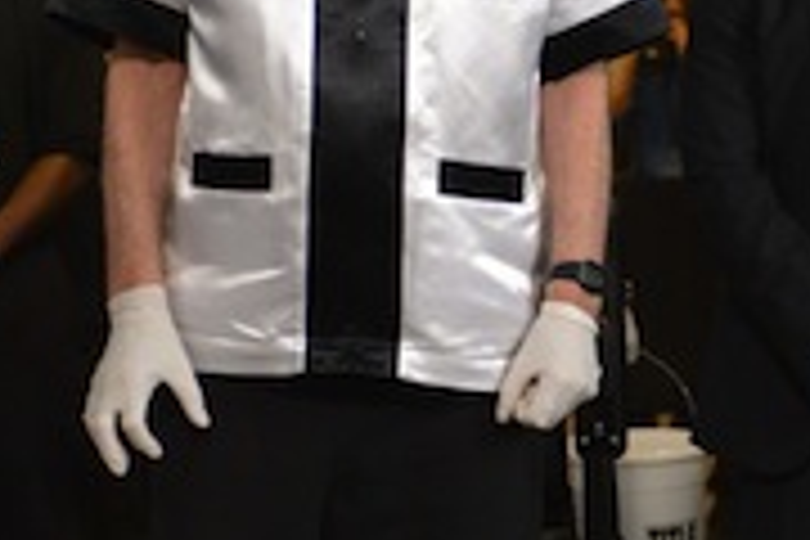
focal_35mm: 199
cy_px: 266
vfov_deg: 6.9
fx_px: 4477
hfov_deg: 10.3
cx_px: 657
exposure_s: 1/200
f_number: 2.8
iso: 2500
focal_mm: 50
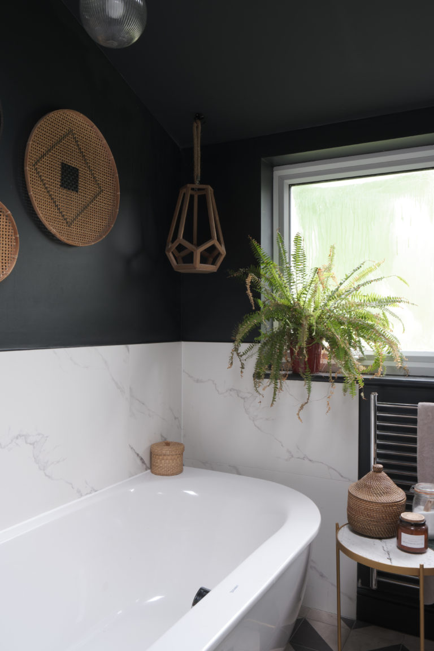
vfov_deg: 63.7
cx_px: 217
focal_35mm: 29
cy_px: 326
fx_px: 524
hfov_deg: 45.0
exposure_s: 1/2
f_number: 11
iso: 160
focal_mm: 19.4
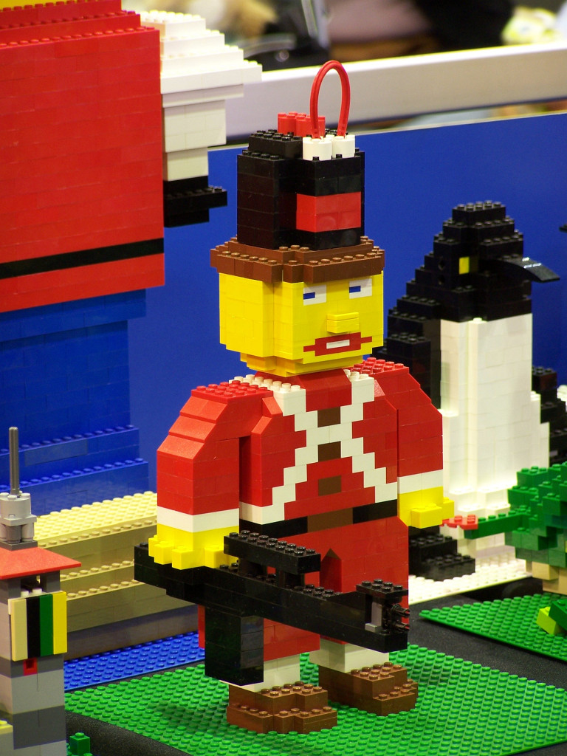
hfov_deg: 7.1
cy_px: 378
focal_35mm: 209
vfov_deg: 9.5
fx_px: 4564
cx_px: 284
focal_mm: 34.6
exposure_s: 1/2
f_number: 3.2
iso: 80
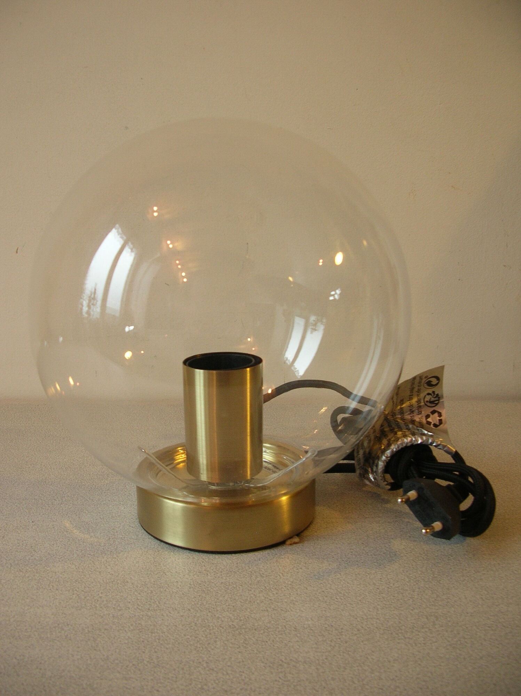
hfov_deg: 40.7
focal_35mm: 35
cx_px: 260
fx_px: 703
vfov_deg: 52.7
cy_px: 348
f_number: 2.8
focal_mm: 5.8
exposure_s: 1/5.7
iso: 56
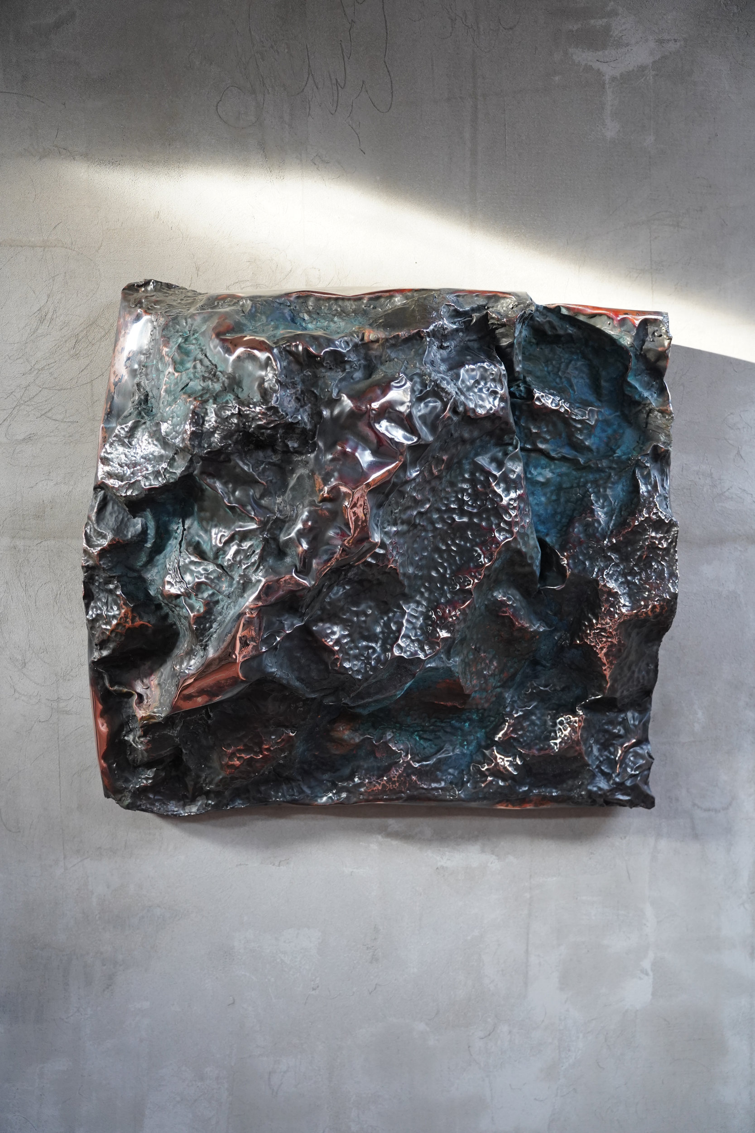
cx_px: 378
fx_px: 1132
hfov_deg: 36.9
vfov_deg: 53.1
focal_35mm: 36
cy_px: 566
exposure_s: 1/160
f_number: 2.8
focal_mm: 36
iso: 2000
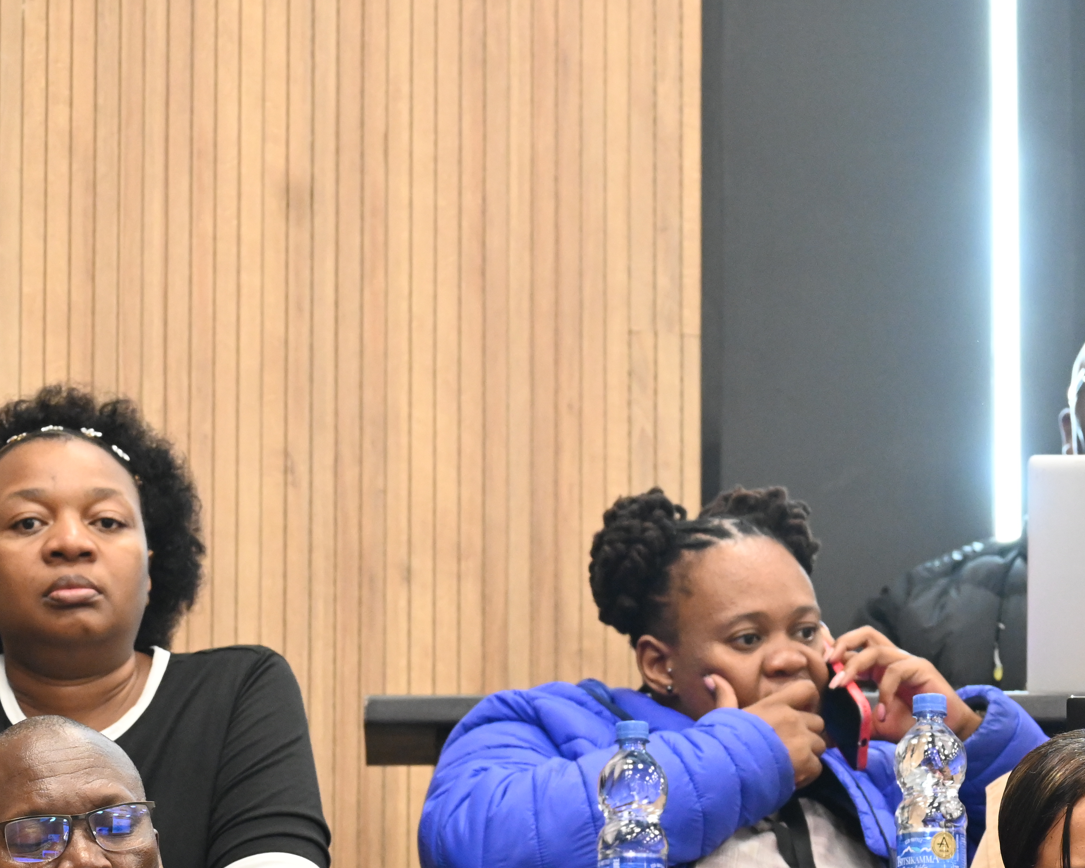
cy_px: 608
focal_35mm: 344
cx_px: 594
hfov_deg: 5.6
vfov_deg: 4.5
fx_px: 11042
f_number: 5.3
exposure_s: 1/125
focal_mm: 135
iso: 3200
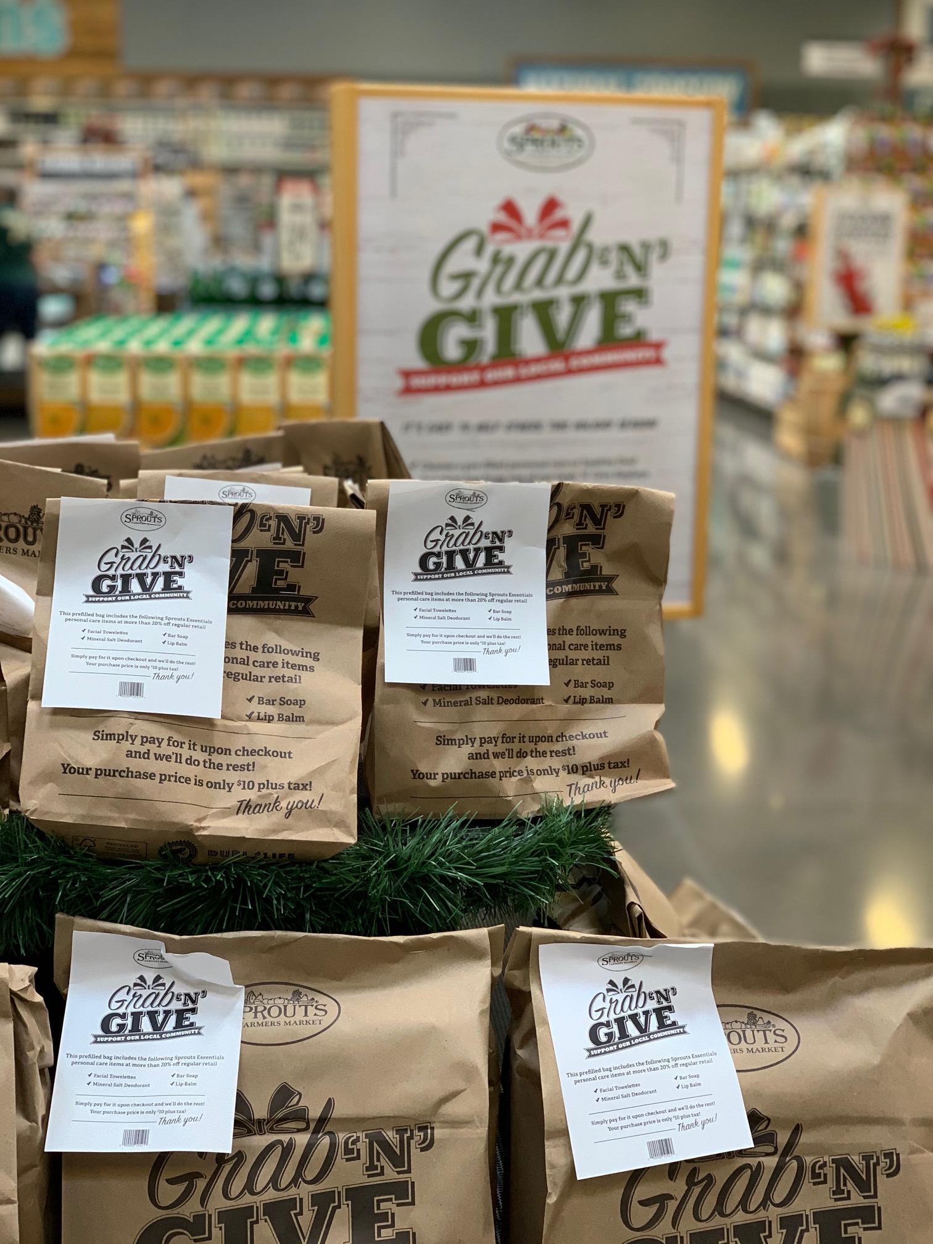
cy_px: 622
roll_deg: -1.4
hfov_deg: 28.0
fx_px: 1869
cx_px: 466
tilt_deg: -11.3
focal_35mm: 52
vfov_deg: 36.8
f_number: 2.4
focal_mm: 6
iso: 125
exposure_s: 1/94
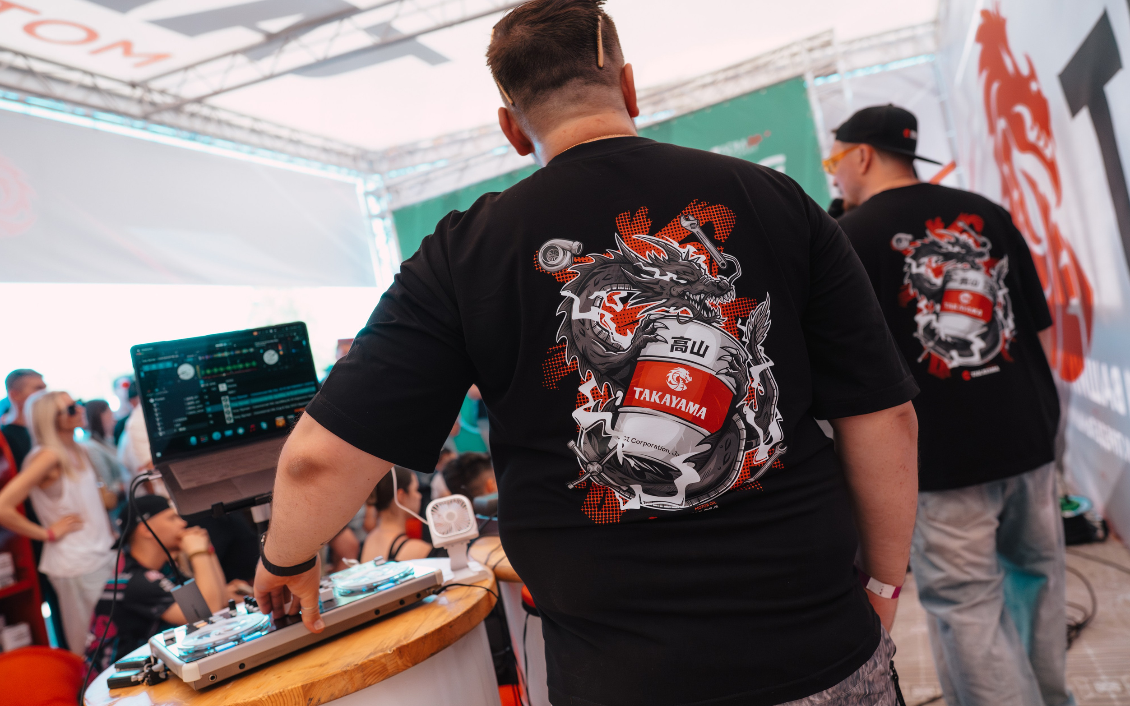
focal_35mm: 25
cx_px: 557
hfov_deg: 72.5
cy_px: 349
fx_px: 770
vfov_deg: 49.3
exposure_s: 1/4000
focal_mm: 24
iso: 2000
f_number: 2.8
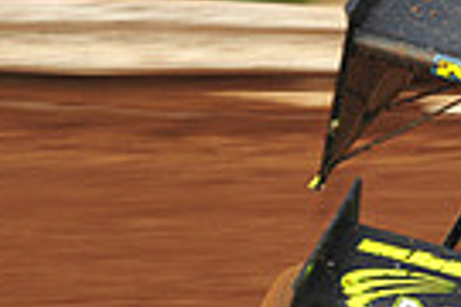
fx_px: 7964
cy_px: 242
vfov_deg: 2.2
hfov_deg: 3.3
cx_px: 611
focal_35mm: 622
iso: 800
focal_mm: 145
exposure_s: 1/320
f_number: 8
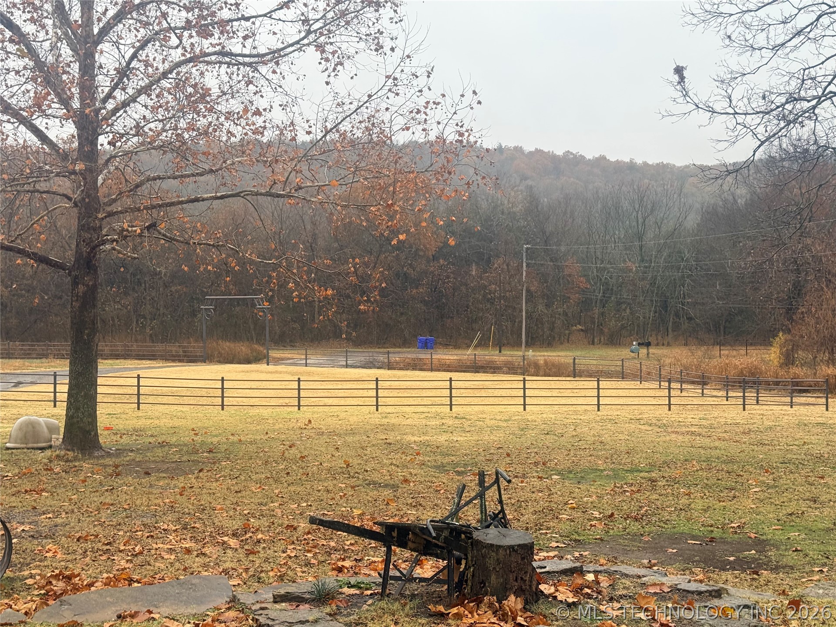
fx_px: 1159
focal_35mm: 48
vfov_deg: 30.3
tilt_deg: -1.5
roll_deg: +0.1
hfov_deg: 39.7
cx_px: 418
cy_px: 314
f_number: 1.78
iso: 64
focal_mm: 6.76
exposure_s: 1/469
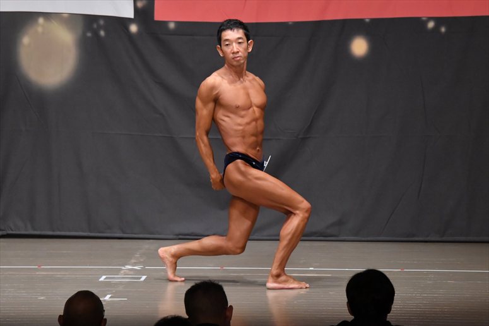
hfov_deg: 8.1
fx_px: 3462
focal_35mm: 255
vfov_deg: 5.4
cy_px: 163
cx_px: 244
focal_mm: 170
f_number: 5.6
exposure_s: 1/400
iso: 6400
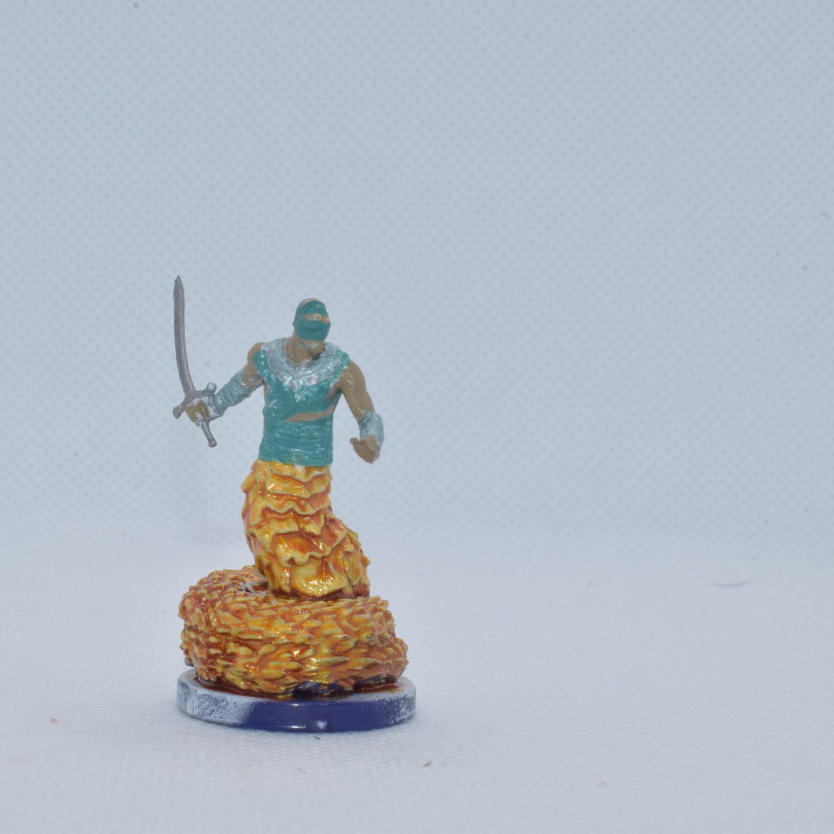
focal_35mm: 77
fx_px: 2099
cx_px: 290
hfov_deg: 22.4
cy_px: 415
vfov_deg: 22.5
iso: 800
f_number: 20
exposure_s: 1/125
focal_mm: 40
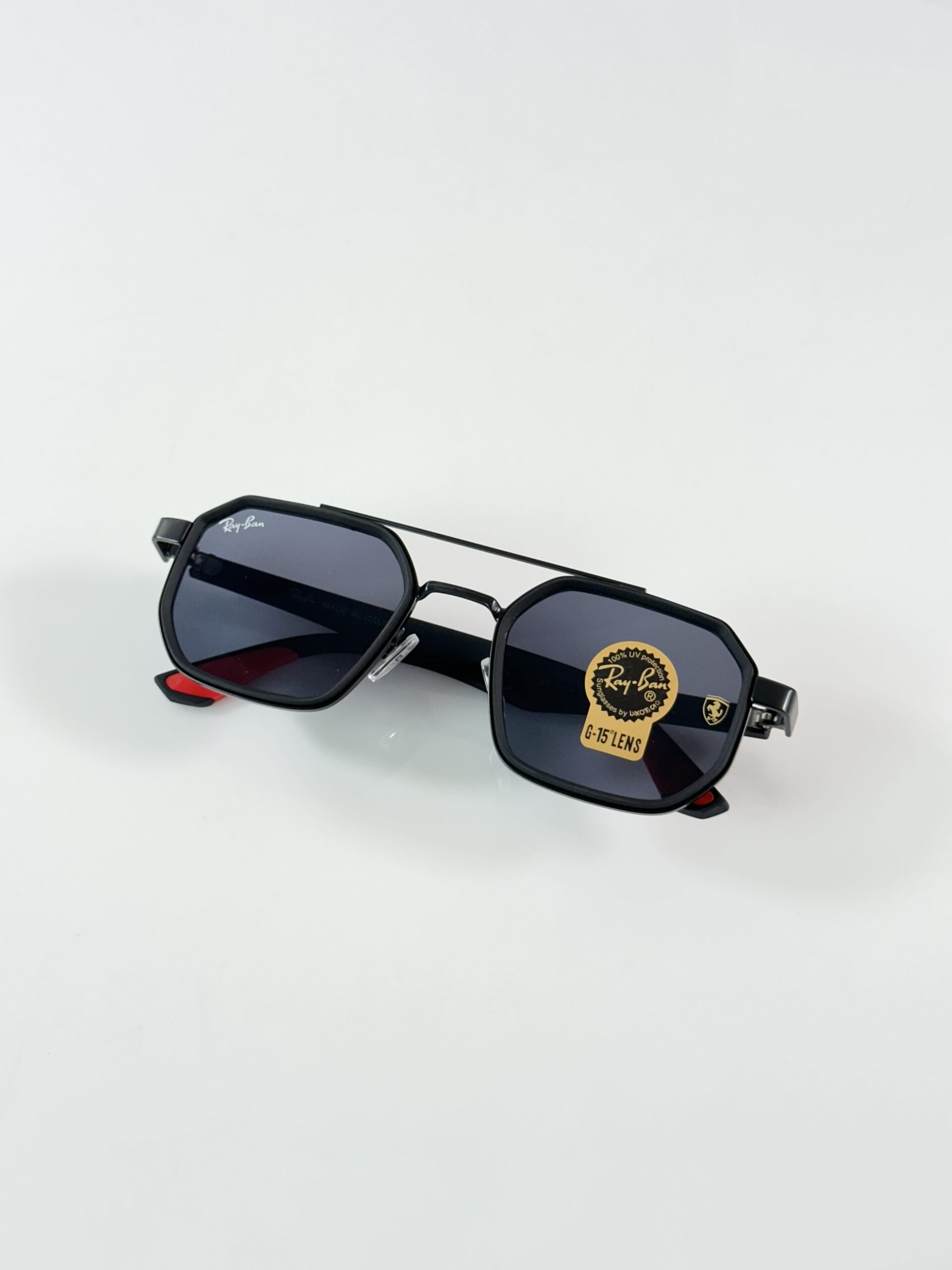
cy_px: 635
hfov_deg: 30.3
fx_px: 1760
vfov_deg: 39.7
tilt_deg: -55.7
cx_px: 476
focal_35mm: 48
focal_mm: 6.86
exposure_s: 1/100
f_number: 1.78
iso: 80
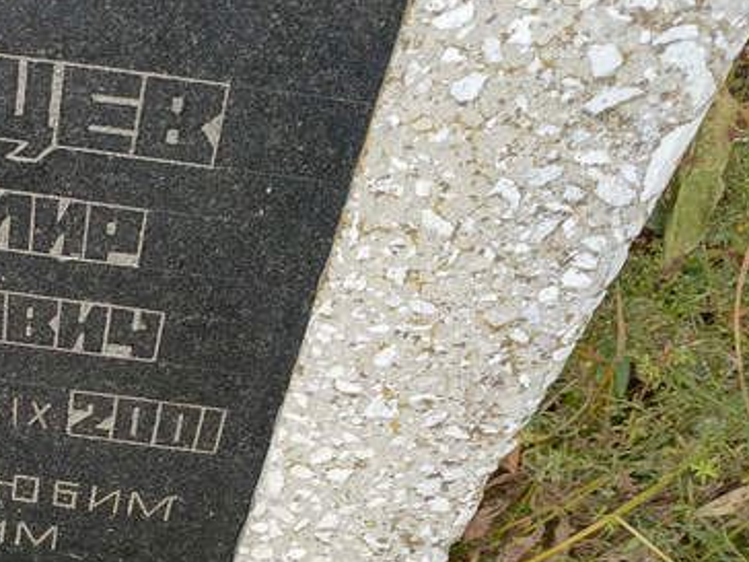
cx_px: 37
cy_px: 414
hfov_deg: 32.7
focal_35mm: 55
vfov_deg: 26.3
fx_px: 1190
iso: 130
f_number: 1.69
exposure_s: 1/100
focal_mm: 4.76
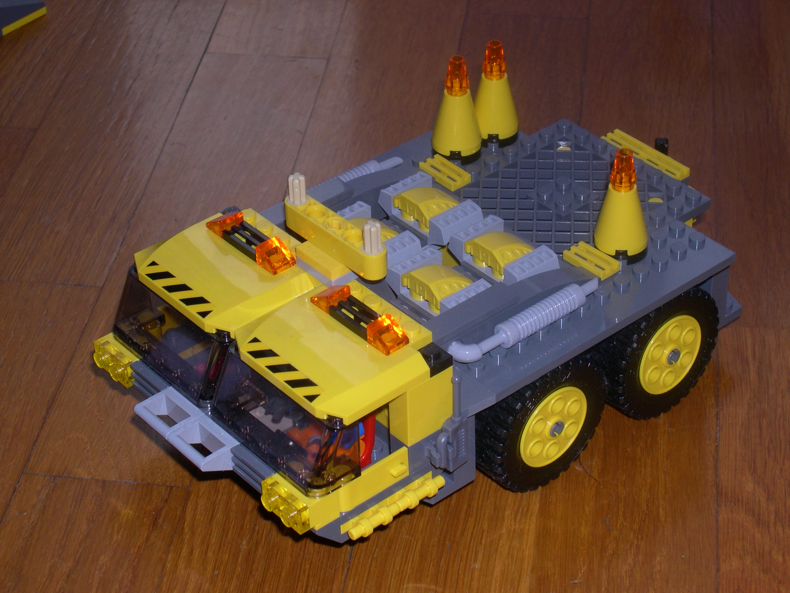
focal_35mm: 82
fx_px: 1871
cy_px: 296
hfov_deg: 23.8
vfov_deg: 18.0
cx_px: 395
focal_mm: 17.4
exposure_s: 1/30
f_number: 11.2
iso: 100
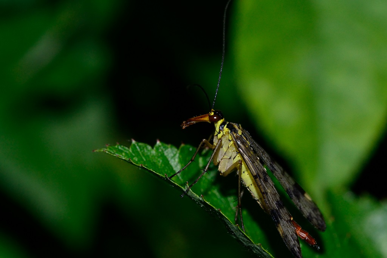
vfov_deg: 10.7
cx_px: 194
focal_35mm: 128
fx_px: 1370
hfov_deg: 16.1
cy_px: 129
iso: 800
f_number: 18
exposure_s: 1/125
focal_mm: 85
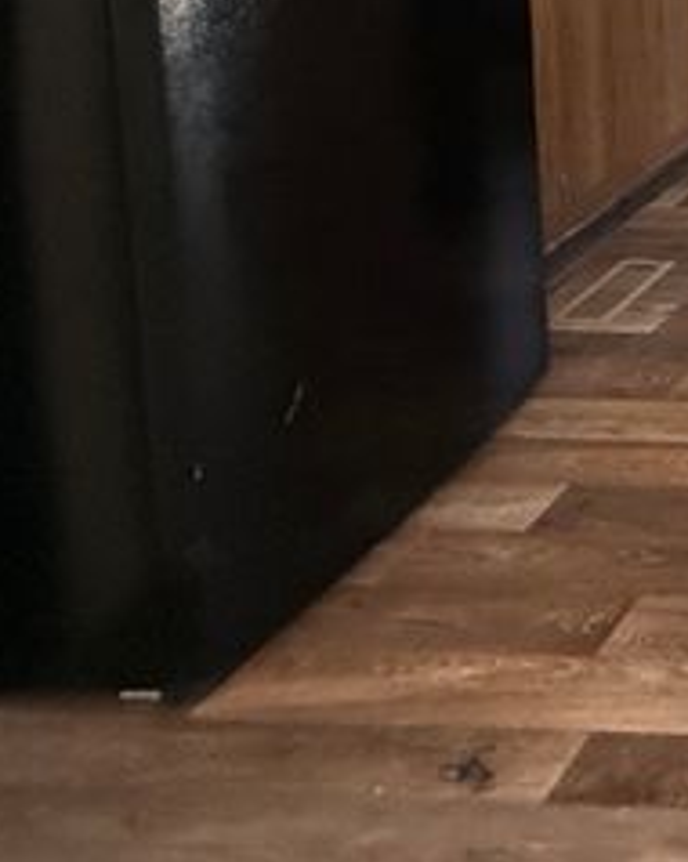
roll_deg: -1.8
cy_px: -217
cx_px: 1307
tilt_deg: +0.1
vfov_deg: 32.1
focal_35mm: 46
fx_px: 1172
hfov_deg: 20.3
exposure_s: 1/94
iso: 320
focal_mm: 2.22
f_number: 2.2
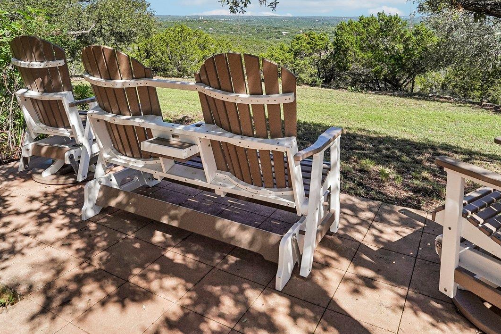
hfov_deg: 67.3
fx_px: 376
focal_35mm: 27
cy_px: 20
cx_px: 268
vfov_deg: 42.9
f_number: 8
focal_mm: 14
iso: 400
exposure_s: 1/800
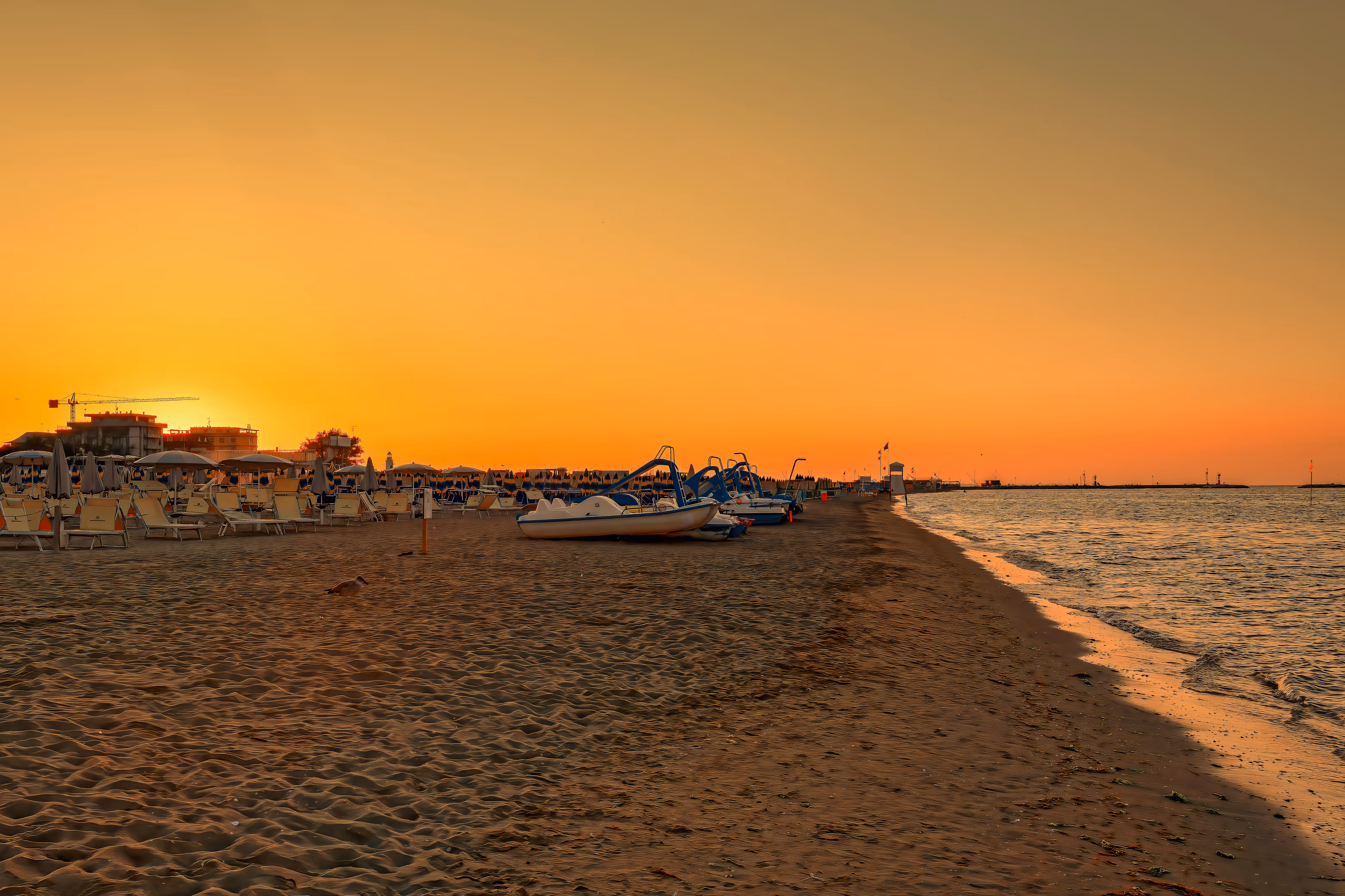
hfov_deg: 54.4
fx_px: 1308
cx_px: 672
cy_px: 448
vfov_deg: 37.9
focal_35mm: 35
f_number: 5.6
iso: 160
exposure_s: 1/600
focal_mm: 23
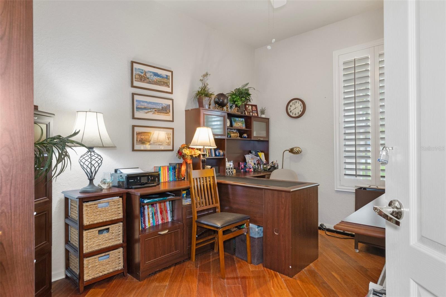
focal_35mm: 20
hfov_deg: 85.4
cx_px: 223
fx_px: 242
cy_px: 148
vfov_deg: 63.2
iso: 320
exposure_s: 1.5
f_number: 8
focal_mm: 13
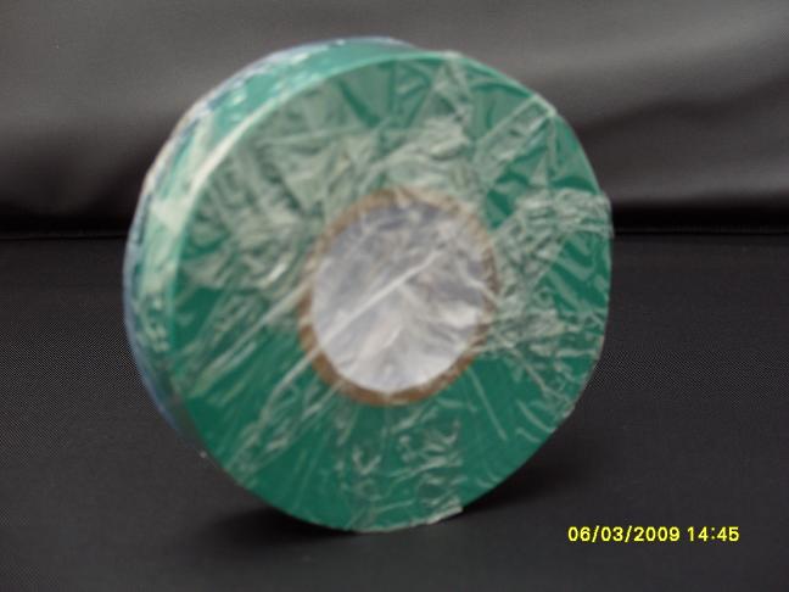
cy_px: 296
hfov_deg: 23.0
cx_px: 394
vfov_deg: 17.4
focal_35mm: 85
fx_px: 1937
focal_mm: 18.9
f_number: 3.4
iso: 80
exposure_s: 1/180
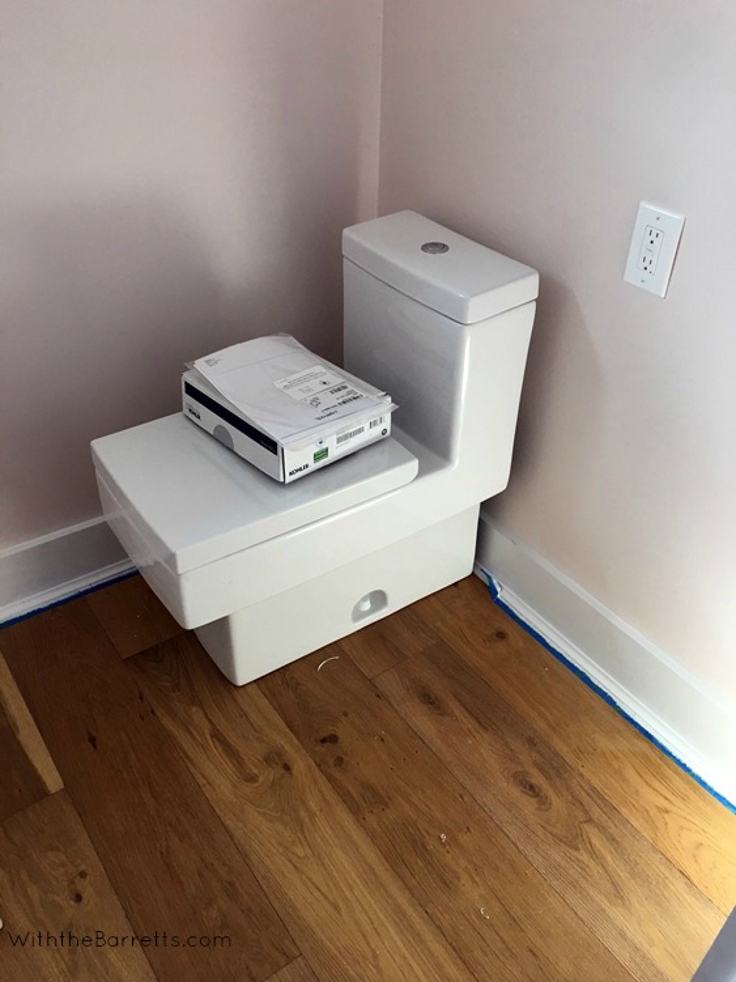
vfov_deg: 61.7
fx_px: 822
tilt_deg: -36.8
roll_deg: -2.0
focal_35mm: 29
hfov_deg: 48.2
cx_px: 368
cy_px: 491
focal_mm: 4.15
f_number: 2.2
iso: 25
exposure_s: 1/30
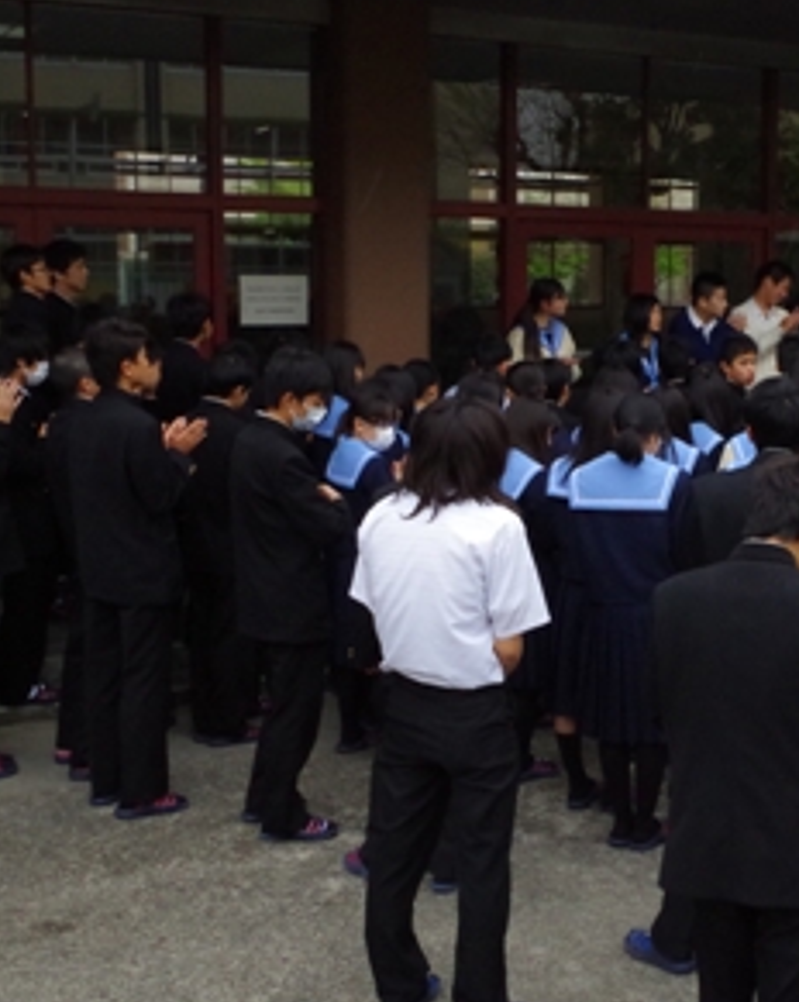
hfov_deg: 28.1
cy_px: 504
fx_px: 1540
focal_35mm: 52
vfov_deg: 36.0
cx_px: 699
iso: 3200
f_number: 14
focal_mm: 24.38
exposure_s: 1/250
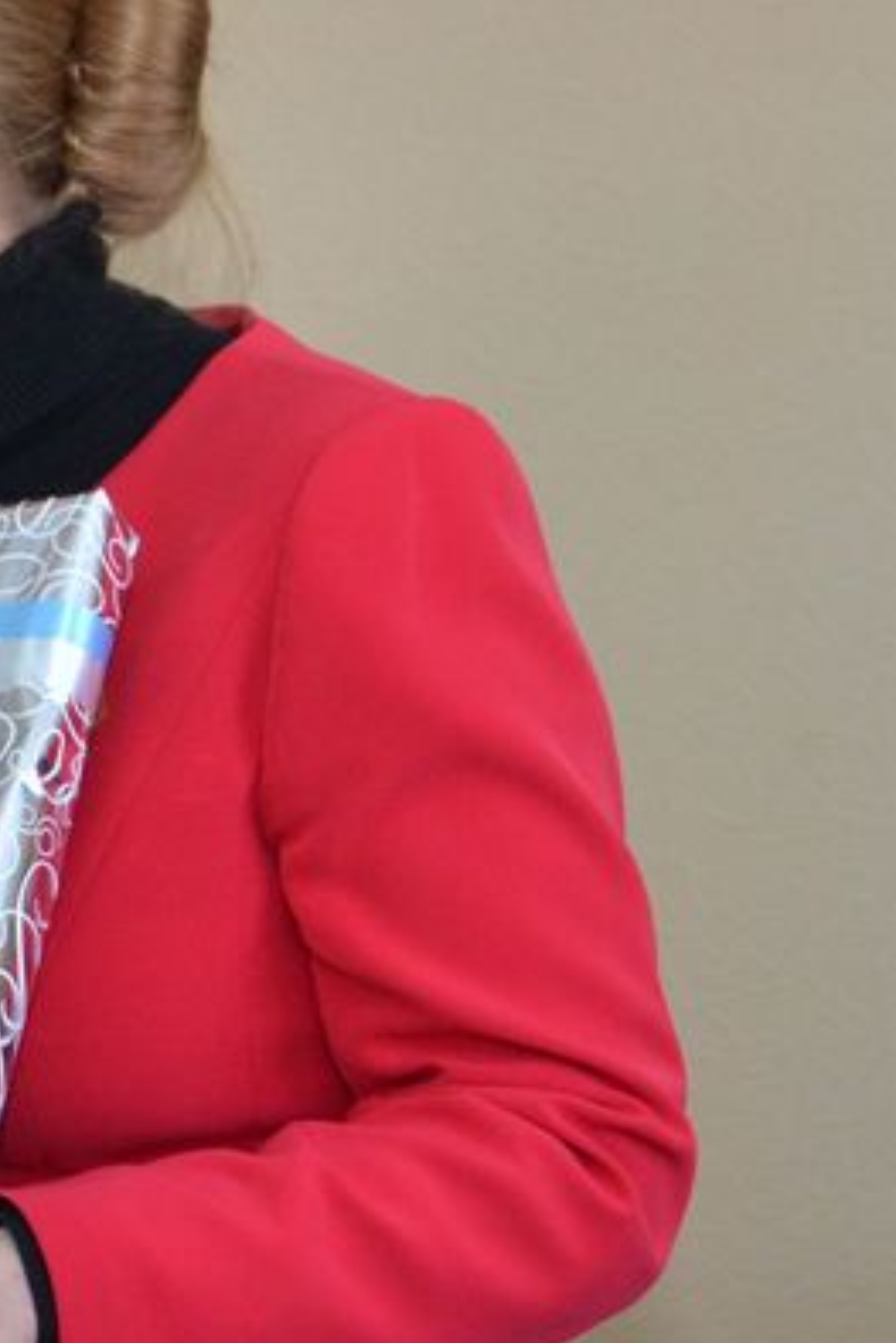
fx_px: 5557
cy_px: 482
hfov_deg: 9.1
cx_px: -75
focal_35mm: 149
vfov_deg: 13.8
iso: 640
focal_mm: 28
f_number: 4
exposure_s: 1/200
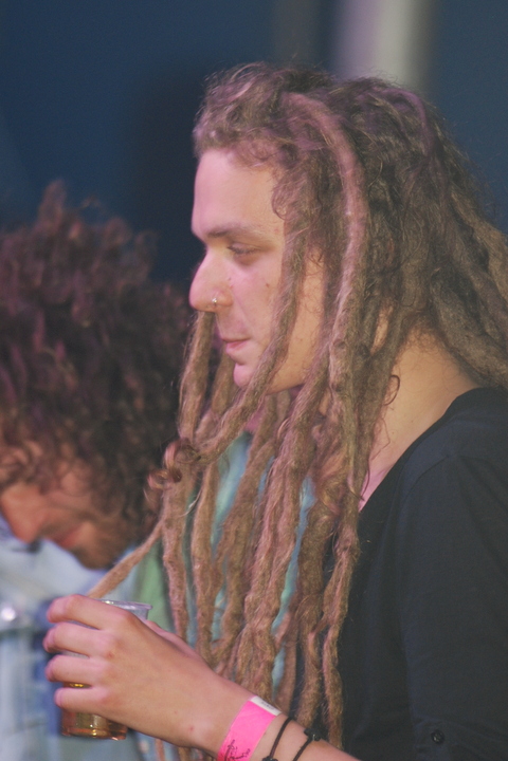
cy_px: 380
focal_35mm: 255
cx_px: 254
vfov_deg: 8.1
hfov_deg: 5.4
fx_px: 5397
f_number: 4
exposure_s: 1/60
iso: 320
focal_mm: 170
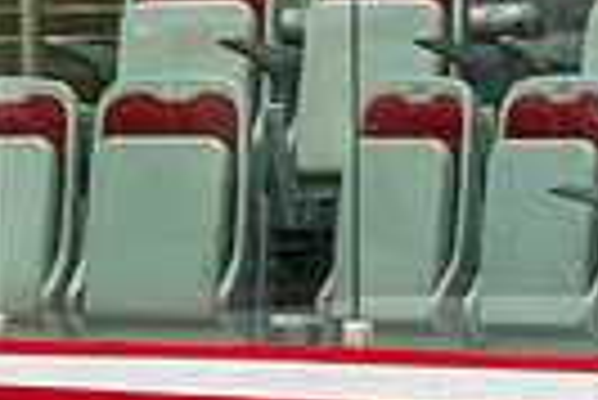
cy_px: 878
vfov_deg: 1.8
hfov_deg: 2.7
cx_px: -74
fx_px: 12488
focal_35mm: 751
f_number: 2.8
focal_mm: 88
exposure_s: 1/640
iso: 500
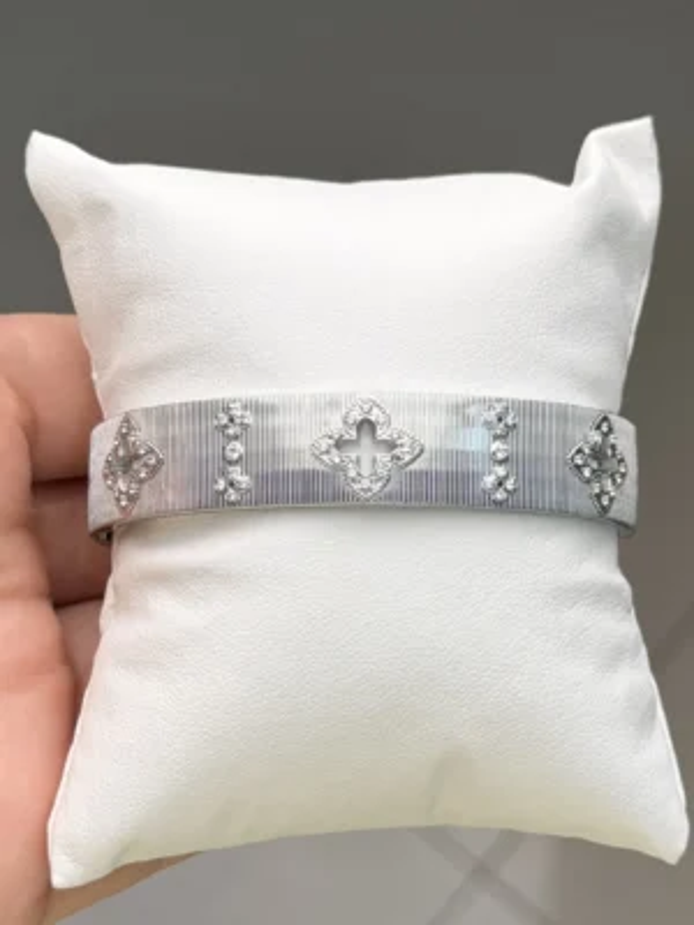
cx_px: 347
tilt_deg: -76.3
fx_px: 1283
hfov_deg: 30.3
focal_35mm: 48
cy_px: 462
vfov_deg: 39.7
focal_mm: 6.76
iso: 64
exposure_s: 1/786
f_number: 1.78
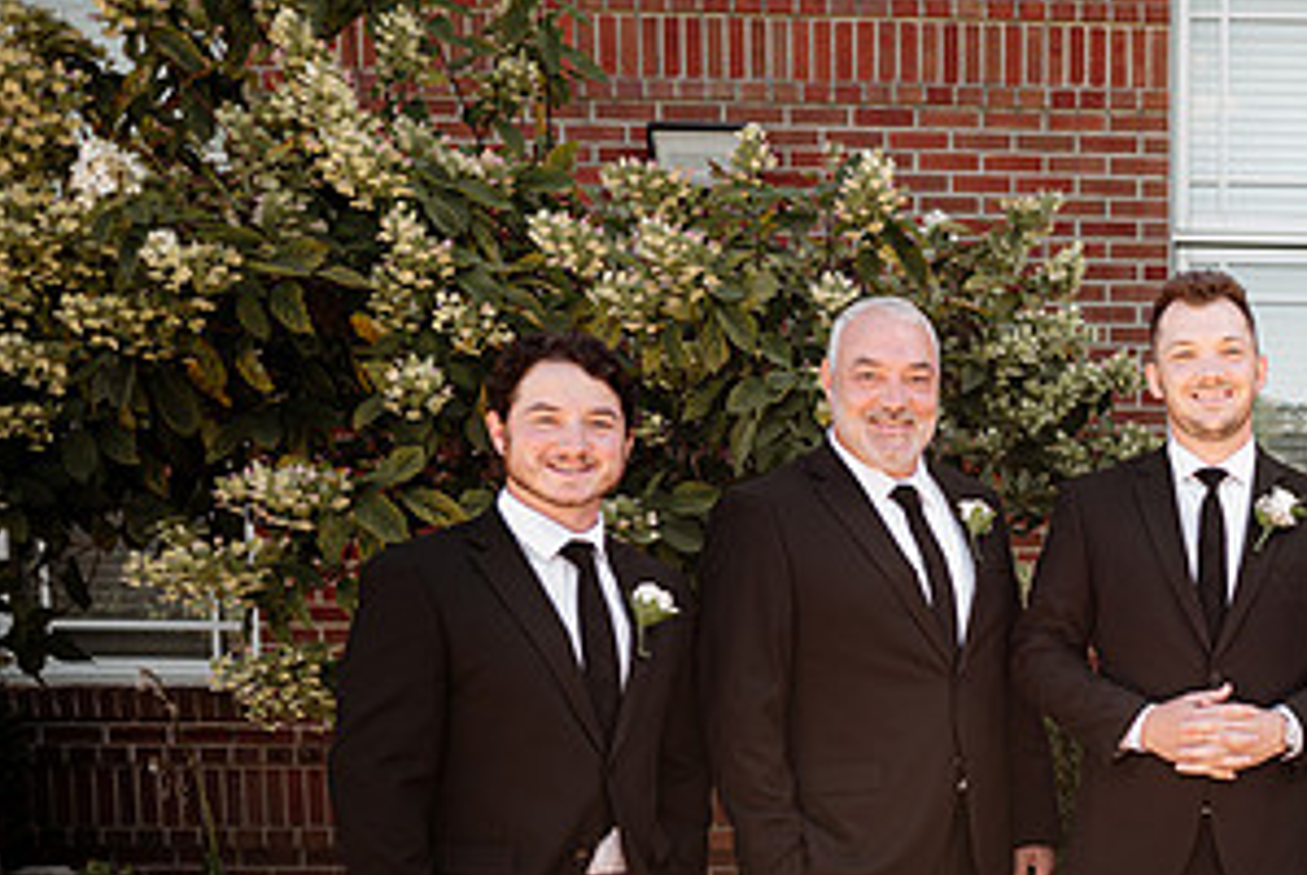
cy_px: 724
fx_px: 1744
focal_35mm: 48
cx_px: 1220
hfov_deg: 37.8
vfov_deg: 27.5
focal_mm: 24
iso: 125
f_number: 2.2
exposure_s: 1/500
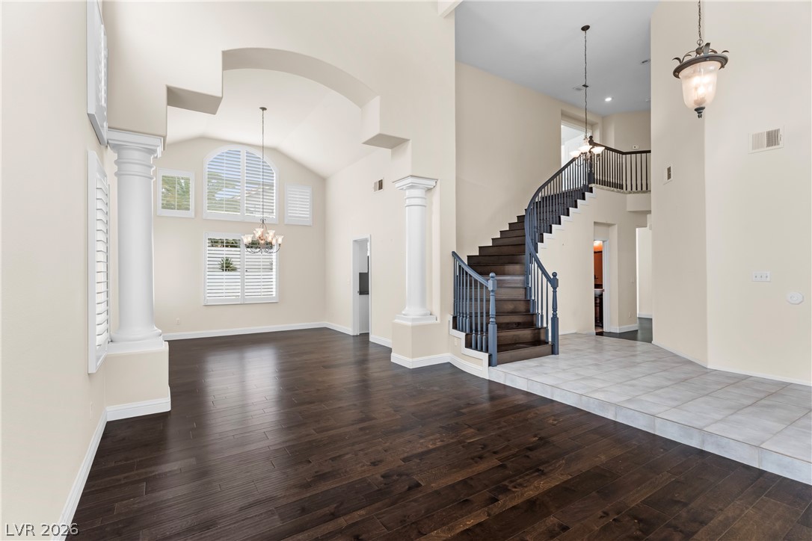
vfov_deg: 70.4
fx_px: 383
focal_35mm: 17
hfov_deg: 93.3
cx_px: 406
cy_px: 270
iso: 400
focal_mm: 17
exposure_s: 1/20
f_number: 8
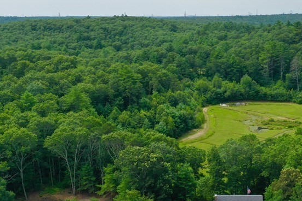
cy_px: 104
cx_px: 223
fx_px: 436
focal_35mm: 52
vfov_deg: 26.0
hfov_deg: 37.3
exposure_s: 1/500
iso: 100
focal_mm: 10.26
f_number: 5.6
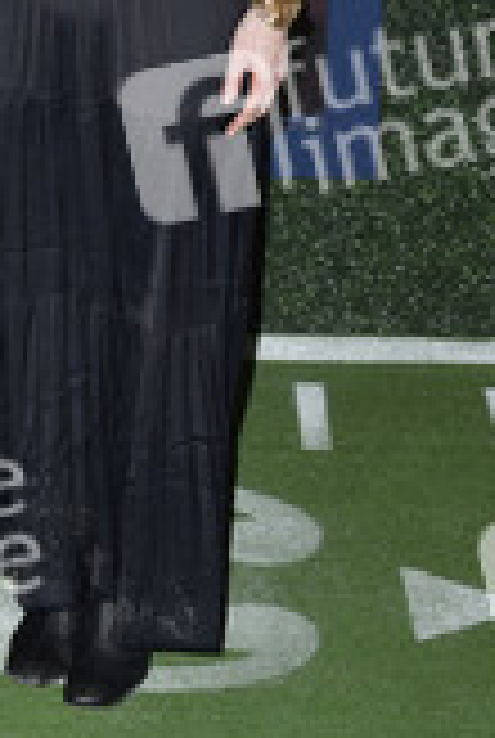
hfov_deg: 12.6
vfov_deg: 18.2
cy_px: -108
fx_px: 2197
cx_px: -56
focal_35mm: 107
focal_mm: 44
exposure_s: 1/250
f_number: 6.3
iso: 500
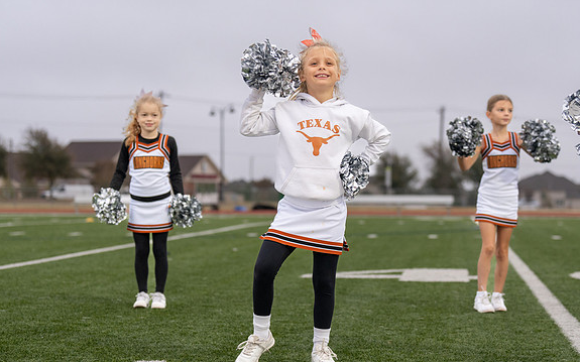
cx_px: 304
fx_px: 1501
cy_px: 256
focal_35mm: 95
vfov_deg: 13.7
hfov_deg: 21.9
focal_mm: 70
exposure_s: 1/1000
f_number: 2.8
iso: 640
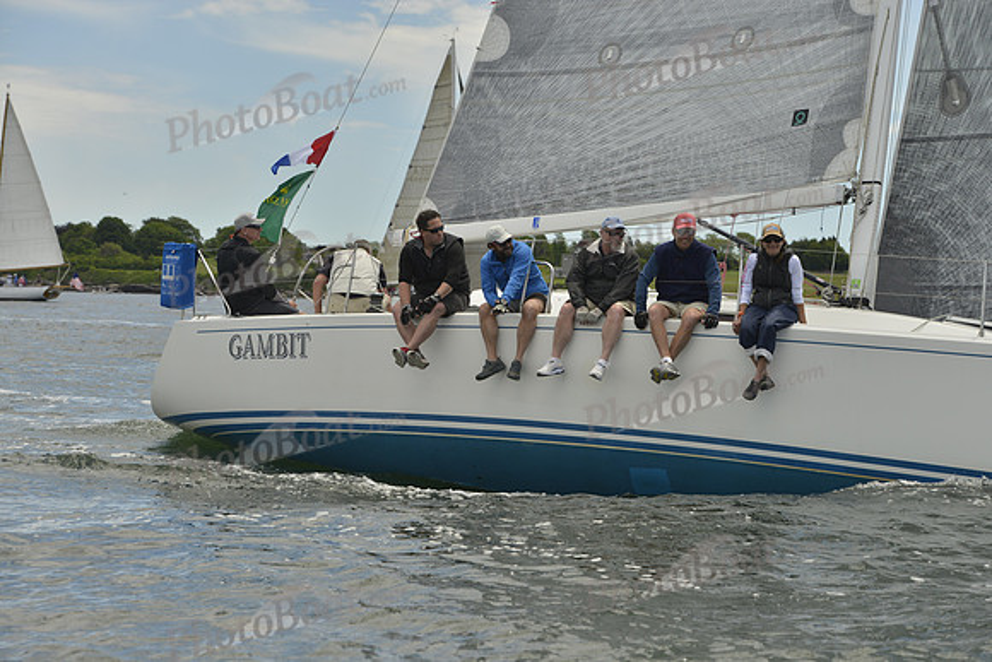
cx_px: 496
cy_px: 331
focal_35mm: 105
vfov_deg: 13.0
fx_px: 2894
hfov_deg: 19.5
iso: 280
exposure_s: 1/1600
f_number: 8
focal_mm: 105
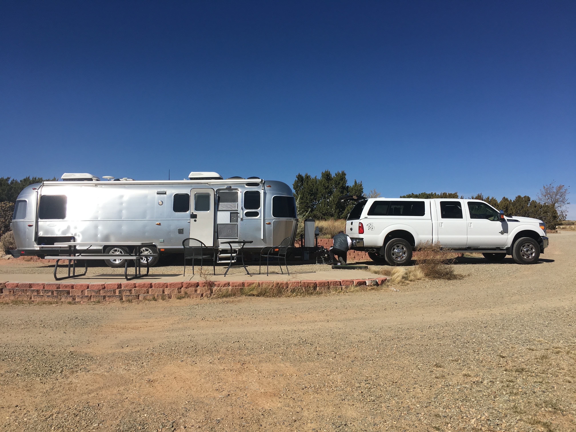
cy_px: 216
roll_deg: -0.9
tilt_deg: +3.5
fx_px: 483
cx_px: 288
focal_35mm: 29
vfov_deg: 48.2
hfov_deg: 61.7
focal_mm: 4.15
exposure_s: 1/2959
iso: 25
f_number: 2.2
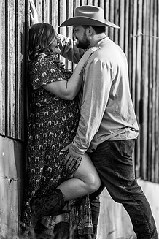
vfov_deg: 7.5
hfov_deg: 5.0
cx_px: 79
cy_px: 105
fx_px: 1822
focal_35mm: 275
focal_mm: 200
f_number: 2.8
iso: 50
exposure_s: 1/250
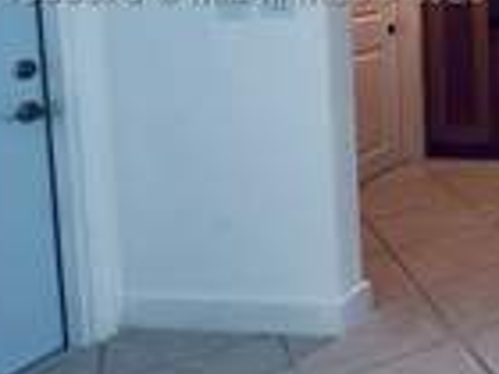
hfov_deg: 25.6
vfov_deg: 28.3
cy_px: -4
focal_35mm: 48
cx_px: 802
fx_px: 692
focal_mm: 2.22
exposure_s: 1/120
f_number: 2.2
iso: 125
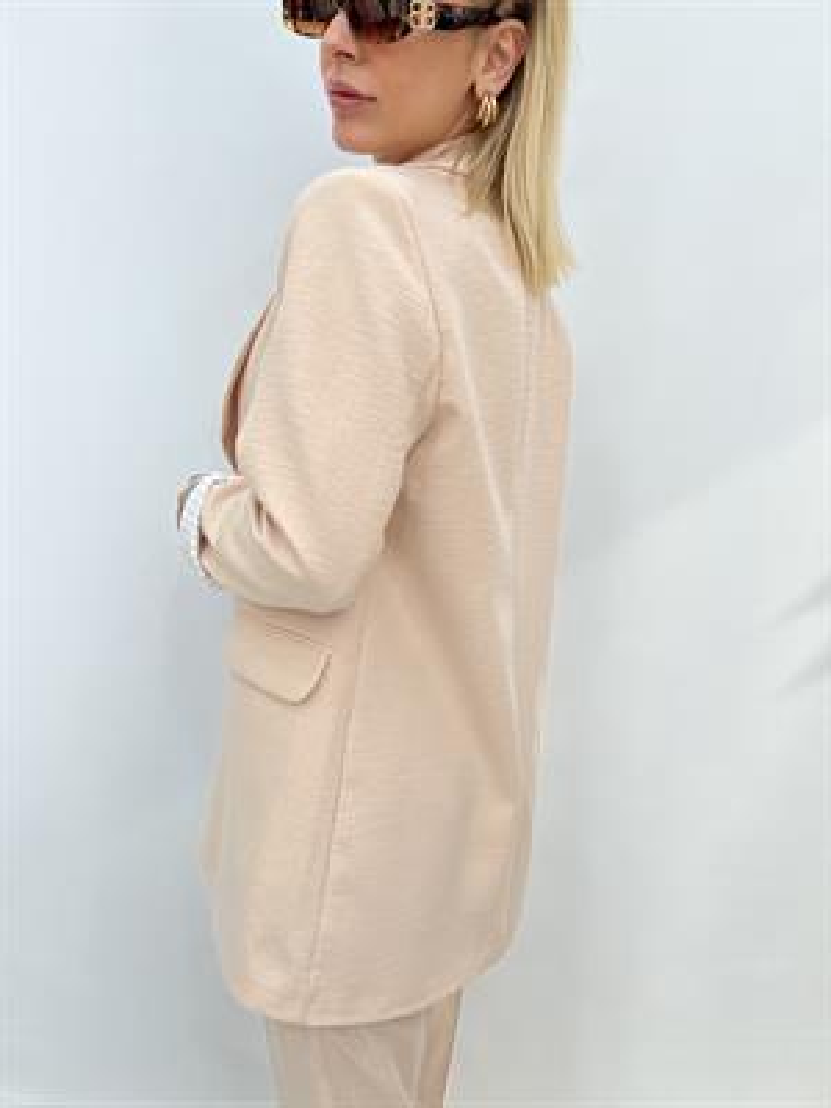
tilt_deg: -13.4
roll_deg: -4.4
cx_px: 416
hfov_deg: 53.1
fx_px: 832
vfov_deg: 67.3
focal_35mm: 26
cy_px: 554
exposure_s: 1/100
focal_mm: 5.7
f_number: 1.5
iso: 64
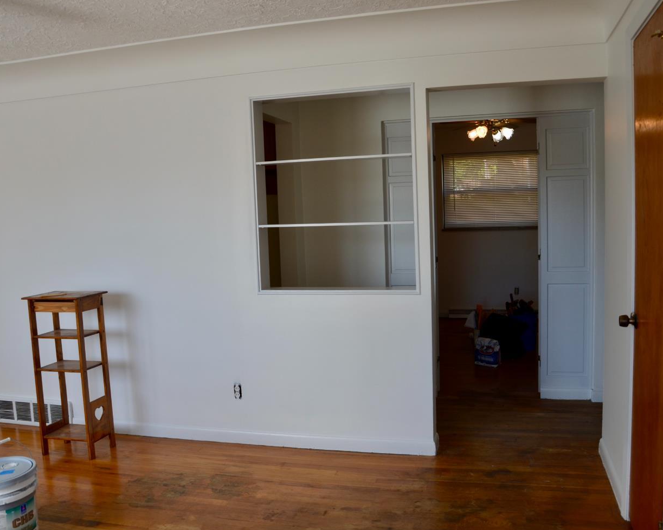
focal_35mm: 31
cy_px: 267
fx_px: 608
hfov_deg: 57.1
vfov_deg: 47.1
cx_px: 352
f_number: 5.6
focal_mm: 18
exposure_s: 1/125
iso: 250
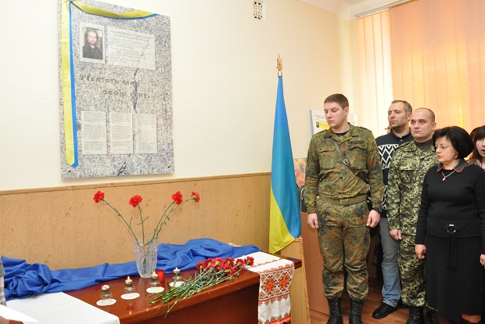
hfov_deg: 65.4
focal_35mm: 28
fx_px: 377
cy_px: 160
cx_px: 239
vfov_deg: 46.4
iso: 1000
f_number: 6.3
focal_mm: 18
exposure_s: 1/100
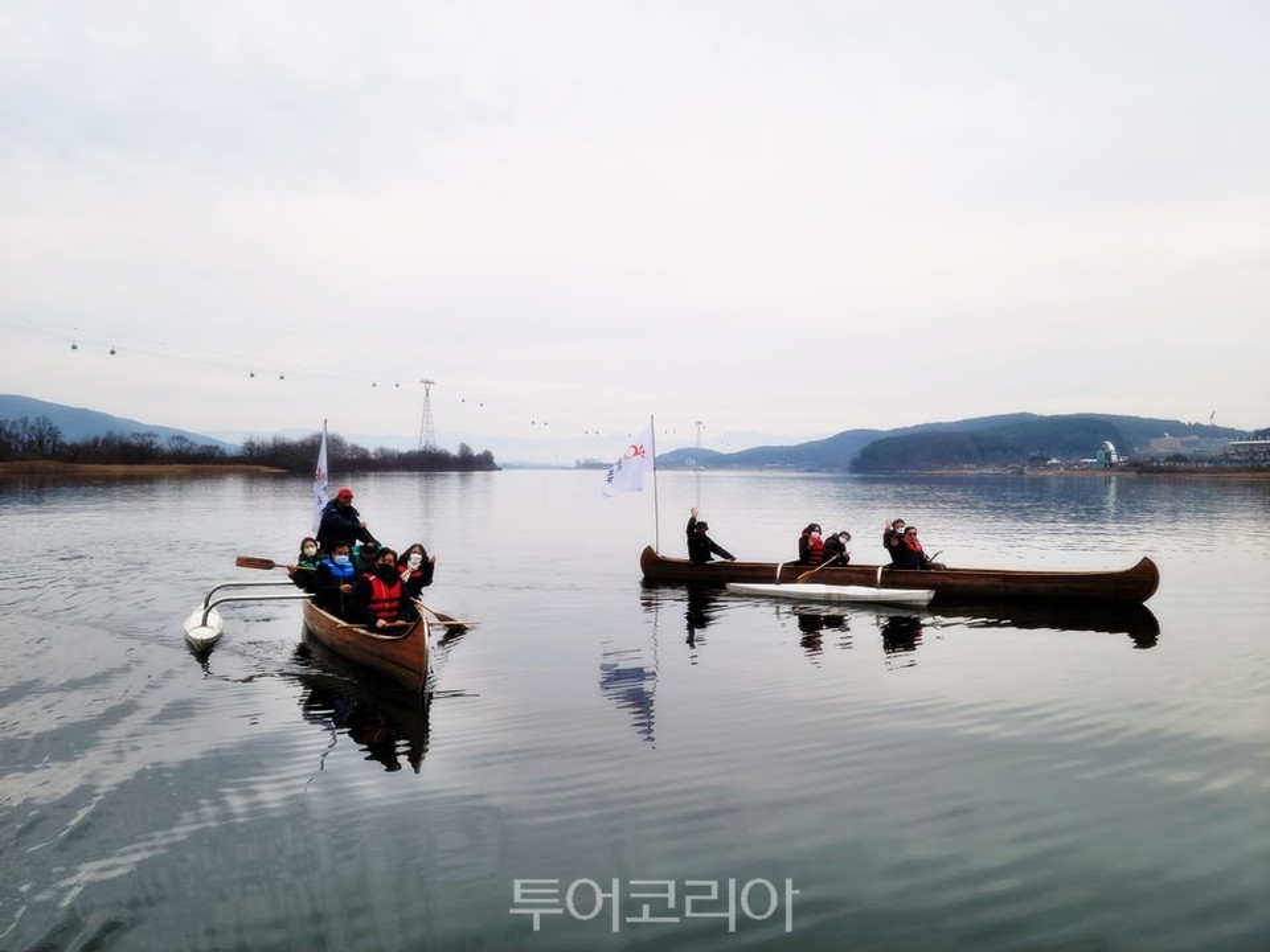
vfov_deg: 49.7
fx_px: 1027
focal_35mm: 28
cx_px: 635
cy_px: 476
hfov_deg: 63.4
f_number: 2
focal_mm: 5.9
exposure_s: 1/274
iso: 25
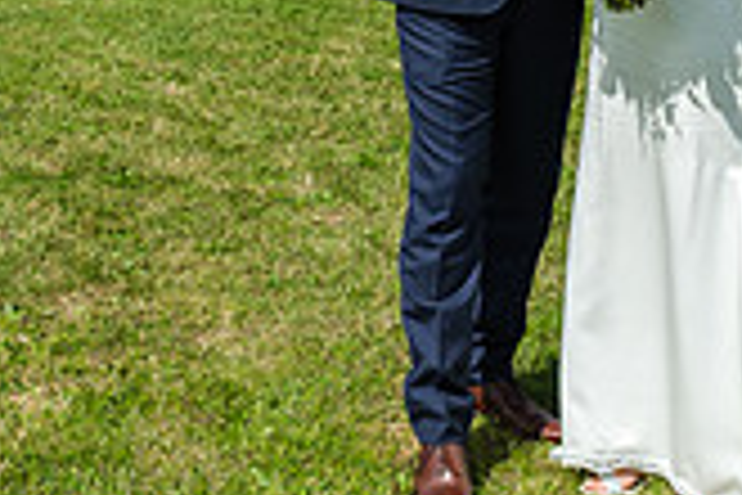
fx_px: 1814
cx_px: 262
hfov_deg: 23.0
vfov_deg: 15.1
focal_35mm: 88
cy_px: -78
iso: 160
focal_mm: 16
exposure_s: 1/500
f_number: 6.4
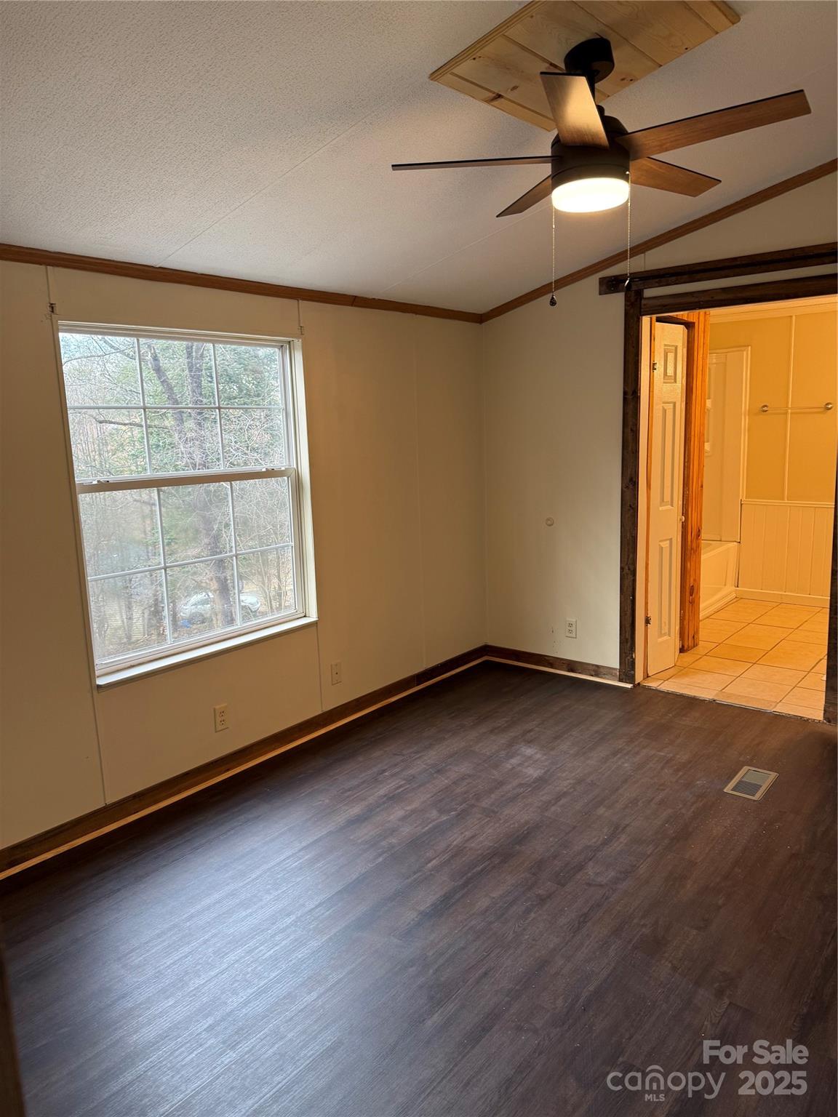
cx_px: 419
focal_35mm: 24
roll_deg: -0.1
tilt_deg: -11.8
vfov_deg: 71.6
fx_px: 775
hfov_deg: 56.8
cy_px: 558
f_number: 1.78
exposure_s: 1/60
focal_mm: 6.76
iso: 125
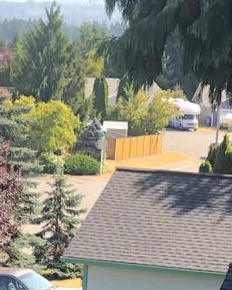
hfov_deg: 9.5
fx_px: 1390
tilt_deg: -21.8
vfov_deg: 10.9
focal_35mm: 162
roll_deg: -4.2
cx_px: 52
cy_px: 583
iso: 20
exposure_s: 1/139
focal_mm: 3.99
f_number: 1.8
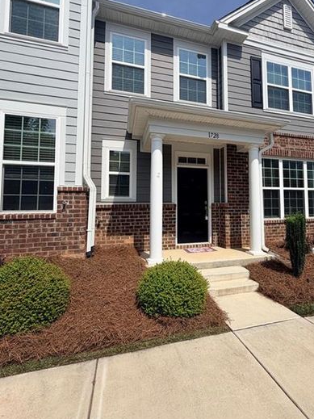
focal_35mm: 18
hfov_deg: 70.8
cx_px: 189
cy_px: 195
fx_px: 218
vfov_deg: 87.6
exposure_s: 1/1211
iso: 20
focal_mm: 2.22
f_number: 2.2
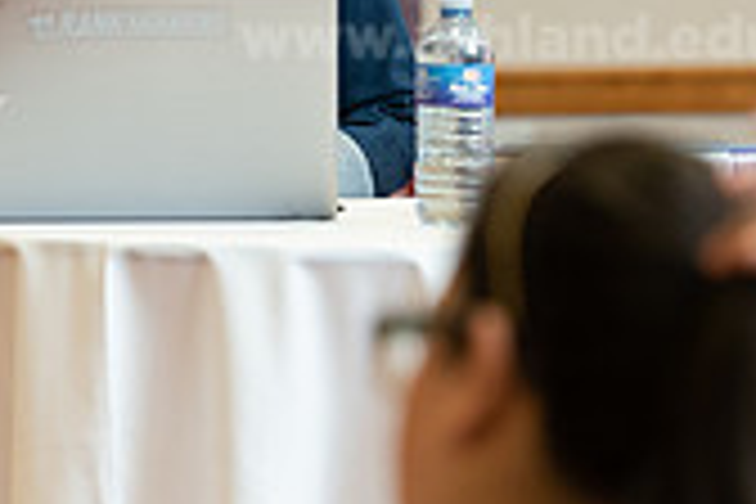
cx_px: 36
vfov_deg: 3.6
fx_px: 8105
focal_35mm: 386
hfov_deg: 5.3
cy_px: 133
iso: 1600
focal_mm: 112
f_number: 3.2
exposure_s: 1/200
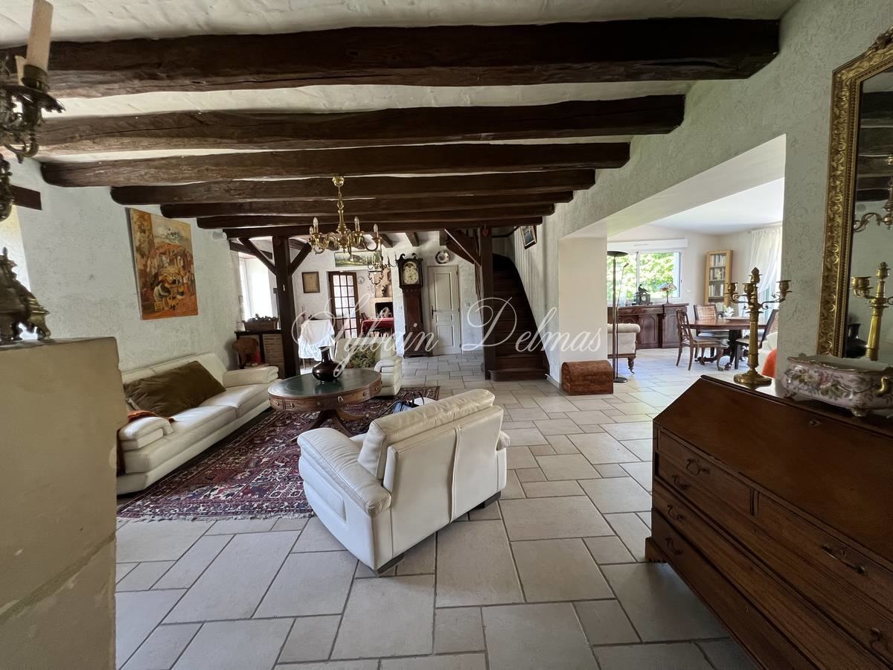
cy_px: 335
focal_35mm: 13
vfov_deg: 89.9
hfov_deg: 106.2
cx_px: 446
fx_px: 335
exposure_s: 1/80
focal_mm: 1.57
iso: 250
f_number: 1.8
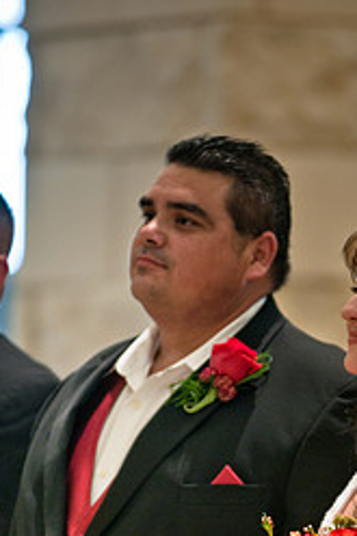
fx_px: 8103
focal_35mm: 544
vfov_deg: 3.8
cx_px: 250
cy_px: 434
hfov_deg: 2.5
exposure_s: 1/100
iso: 400
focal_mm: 200
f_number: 2.8
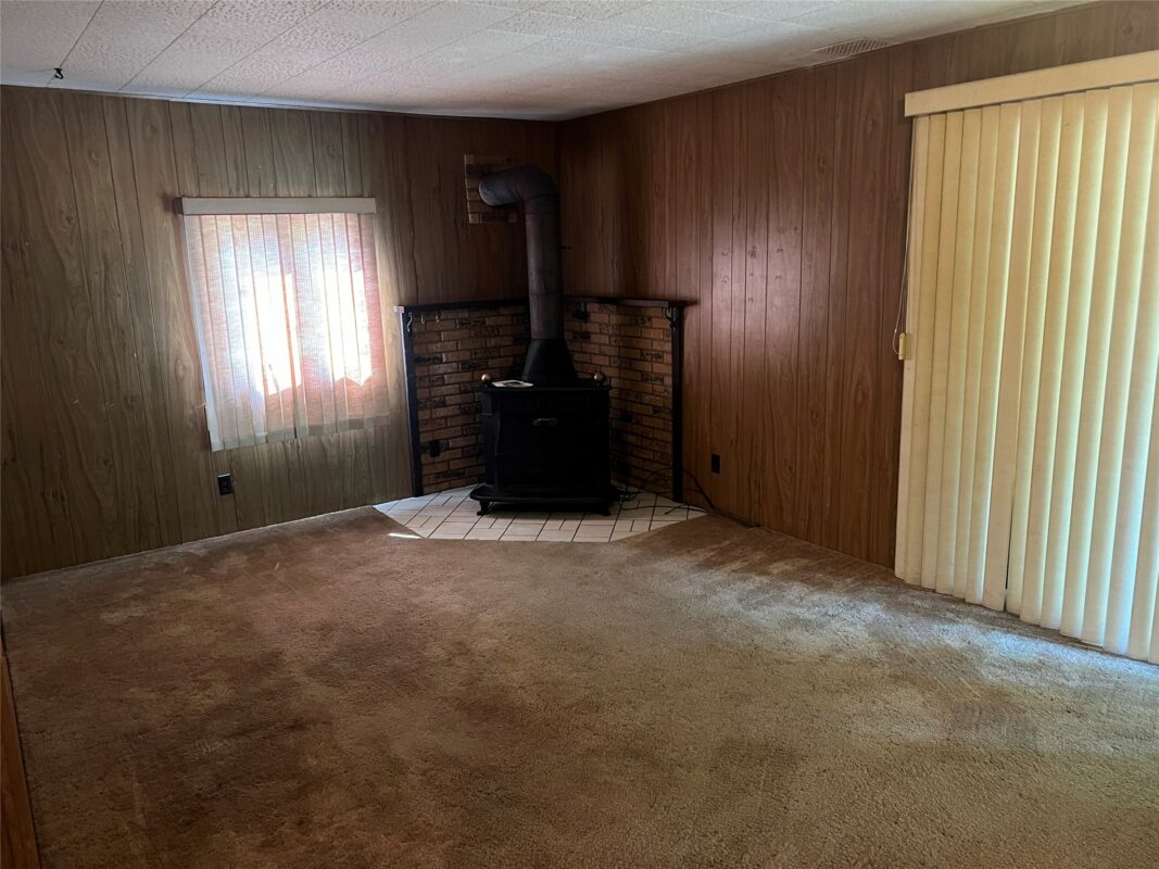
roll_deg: +1.4
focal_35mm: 26
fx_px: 870
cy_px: 434
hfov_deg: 67.3
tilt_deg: -11.7
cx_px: 580
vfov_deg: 53.1
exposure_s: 1/30
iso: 640
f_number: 1.5
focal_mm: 5.7
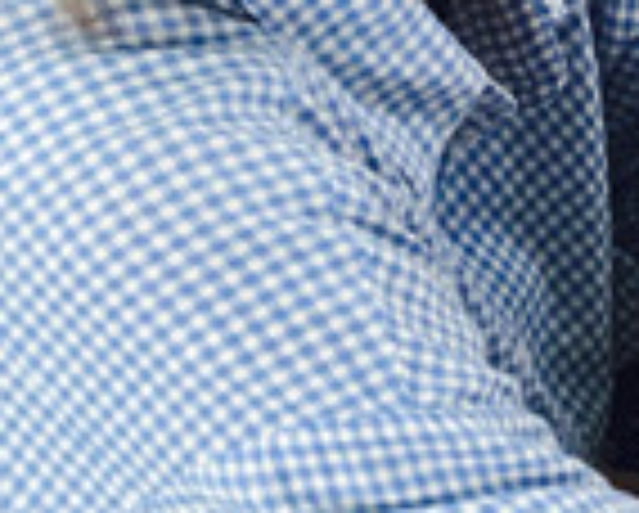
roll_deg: -2.1
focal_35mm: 159
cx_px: 1674
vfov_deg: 9.7
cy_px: 68
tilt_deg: -34.4
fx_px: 3011
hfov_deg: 10.1
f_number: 2.2
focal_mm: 4.15
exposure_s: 1/33
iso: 32
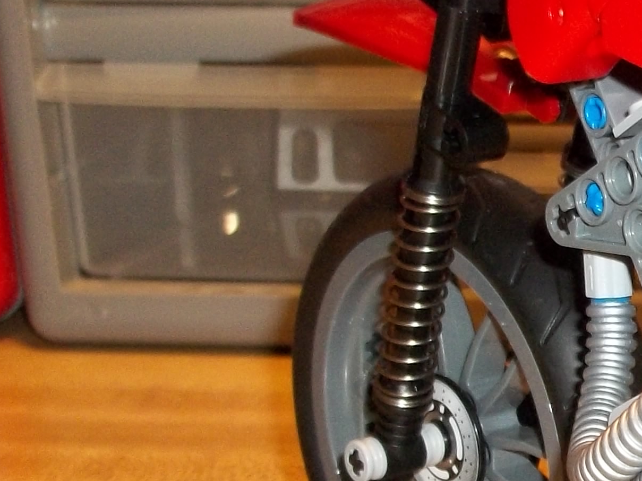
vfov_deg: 12.6
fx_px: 2170
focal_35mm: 117
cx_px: 1054
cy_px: 420
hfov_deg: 15.2
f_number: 3.3
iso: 160
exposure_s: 1/30
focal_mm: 5.9
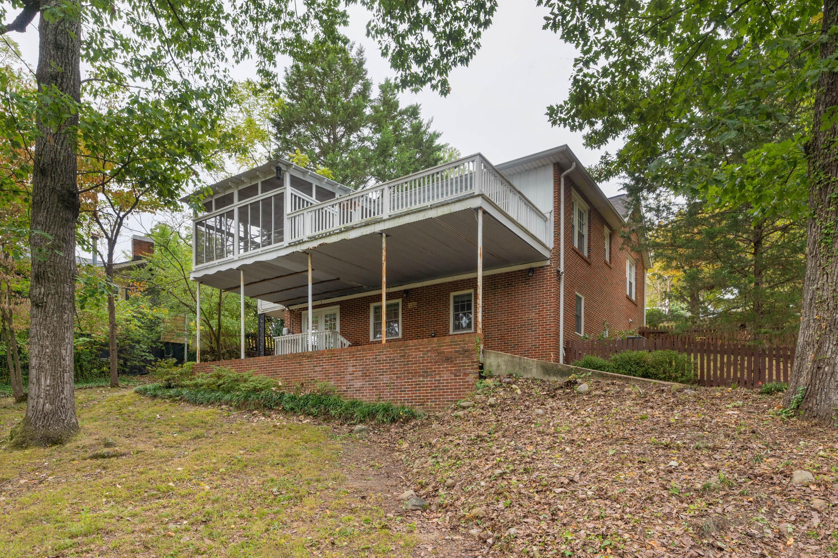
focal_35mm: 21
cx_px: 419
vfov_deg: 59.5
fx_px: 489
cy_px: 279
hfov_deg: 81.2
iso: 320
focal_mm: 21
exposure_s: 1/40
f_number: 7.1
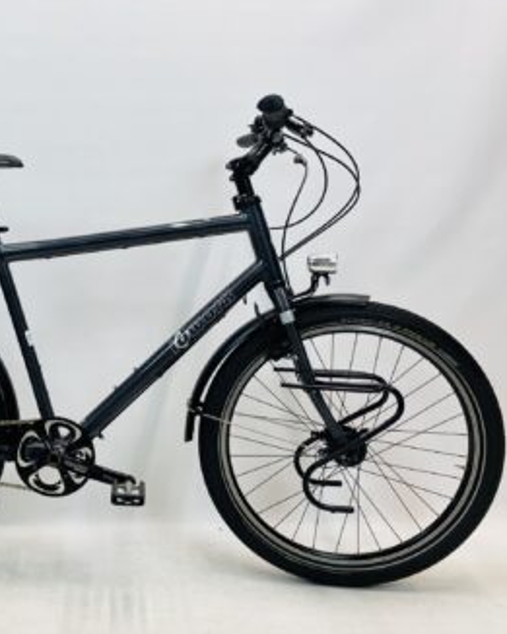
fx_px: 656
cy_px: 313
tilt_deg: -8.3
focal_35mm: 35
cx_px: 117
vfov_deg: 51.5
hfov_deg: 40.8
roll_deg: +0.1
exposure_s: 1/100
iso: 50
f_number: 1.8
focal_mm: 4.25
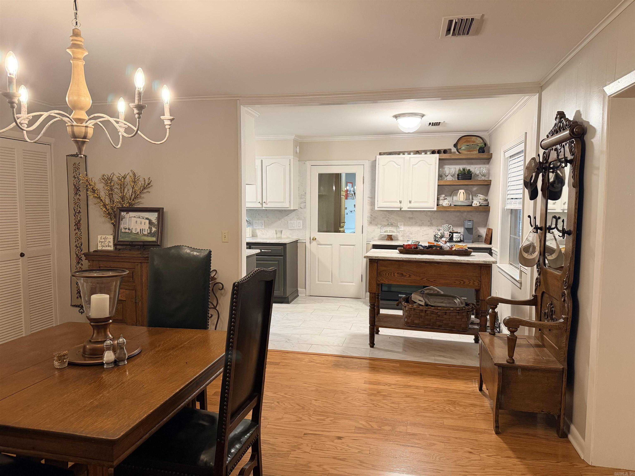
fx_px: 440
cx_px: 318
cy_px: 238
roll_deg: -0.4
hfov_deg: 71.6
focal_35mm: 24
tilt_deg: -4.1
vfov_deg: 56.8
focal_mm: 6.76
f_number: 1.78
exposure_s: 1/60
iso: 320
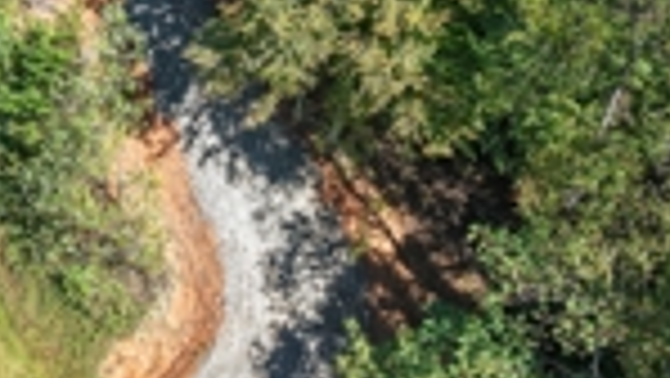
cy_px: 112
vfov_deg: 17.2
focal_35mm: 70
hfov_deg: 29.1
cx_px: 81
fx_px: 1244
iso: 120
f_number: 1.8
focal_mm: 8.67
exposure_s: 1/1500
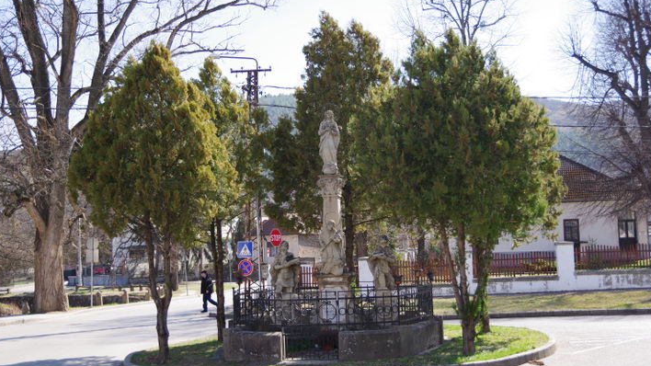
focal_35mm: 49
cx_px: 326
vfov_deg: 24.4
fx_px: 846
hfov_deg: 42.1
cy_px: 193
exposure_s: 1/400
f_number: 4.5
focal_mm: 31
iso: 200
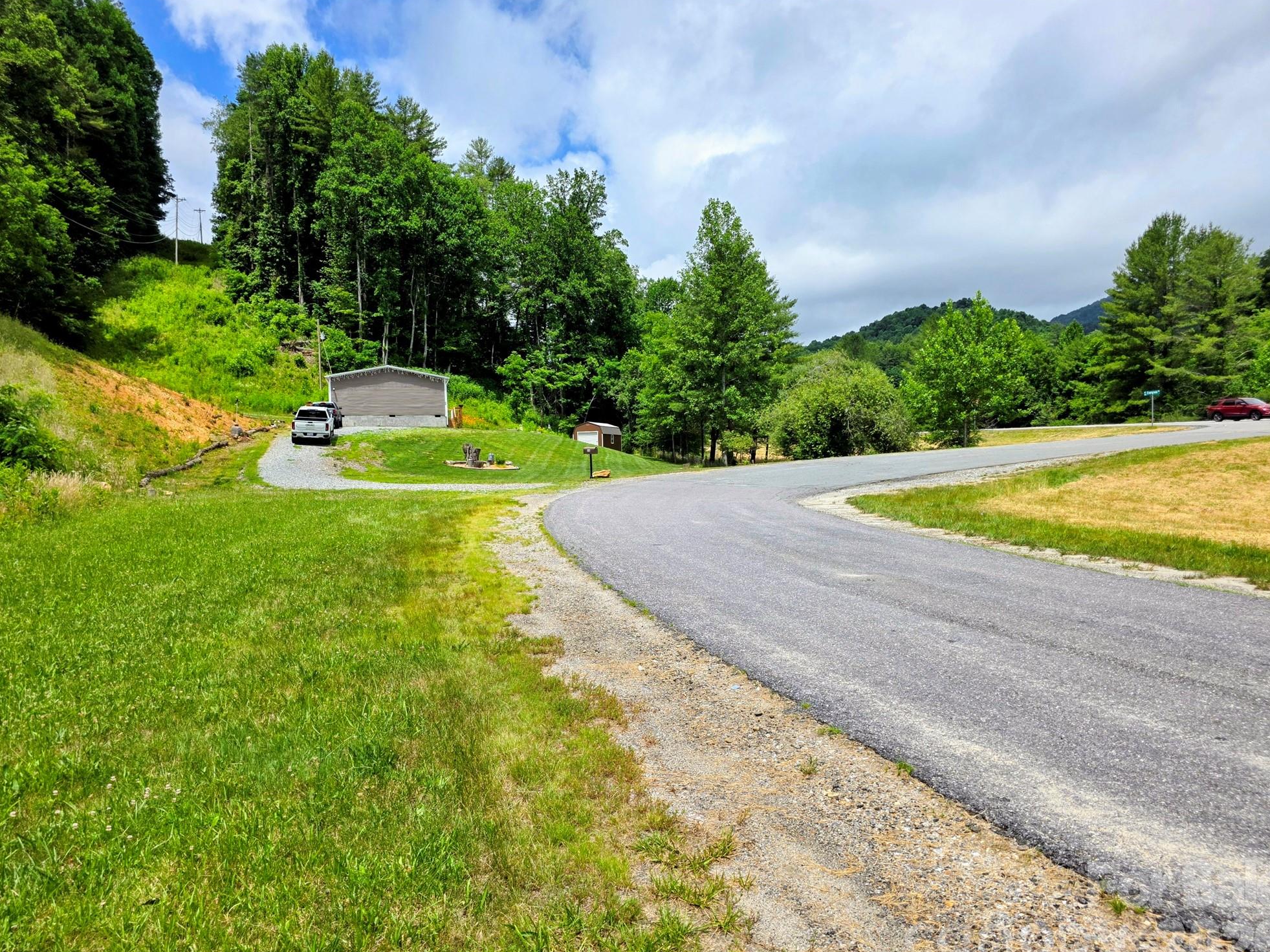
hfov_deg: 71.6
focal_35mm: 24
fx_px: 880
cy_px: 492
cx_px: 631
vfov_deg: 56.8
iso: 64
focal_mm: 6.3
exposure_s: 1/7944
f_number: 1.7
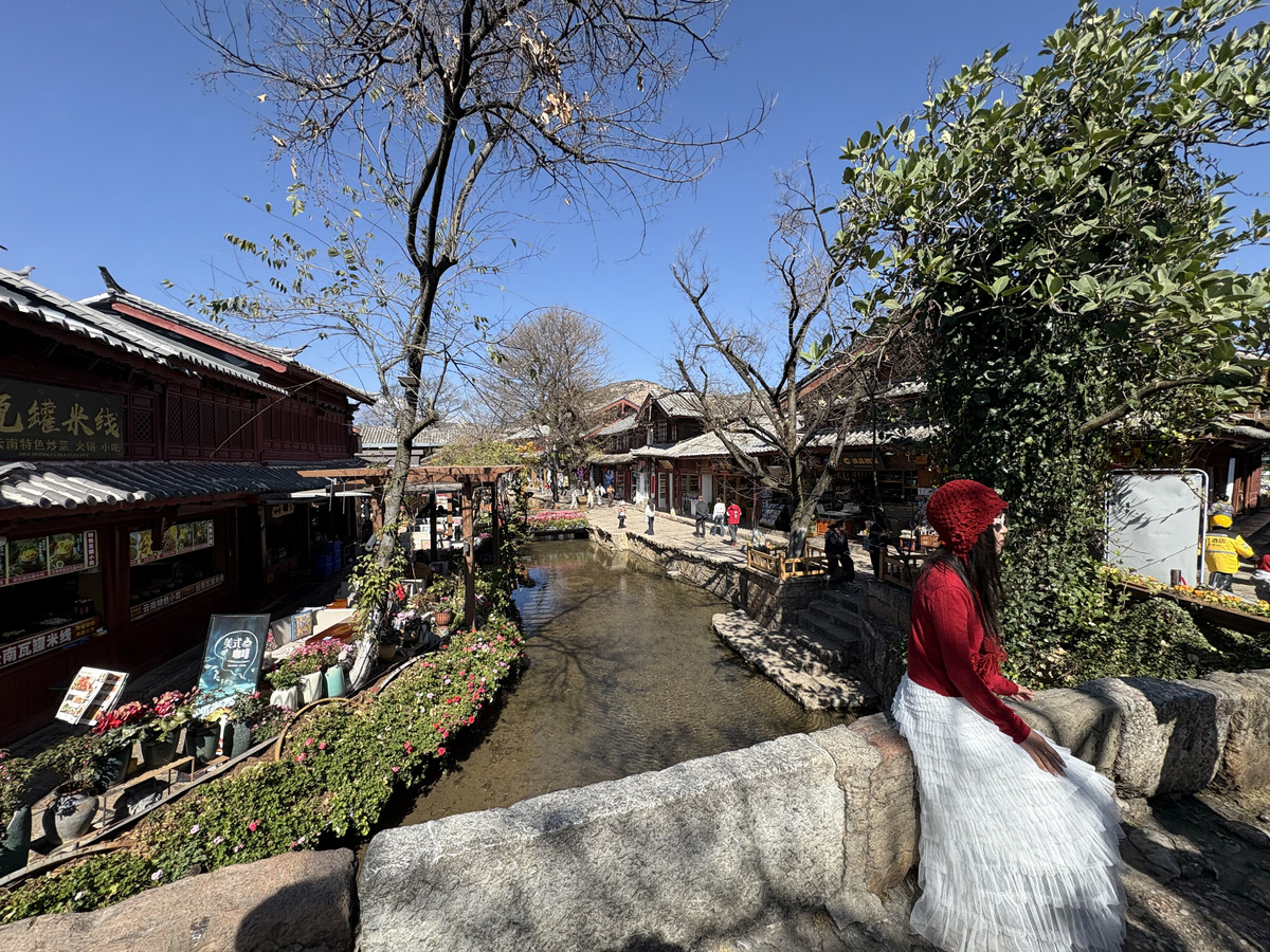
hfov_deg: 102.1
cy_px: 476
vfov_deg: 85.7
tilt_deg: -1.0
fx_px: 514
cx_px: 635
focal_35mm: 14
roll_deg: +0.8
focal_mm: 2.22
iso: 40
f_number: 2.2
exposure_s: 1/1020
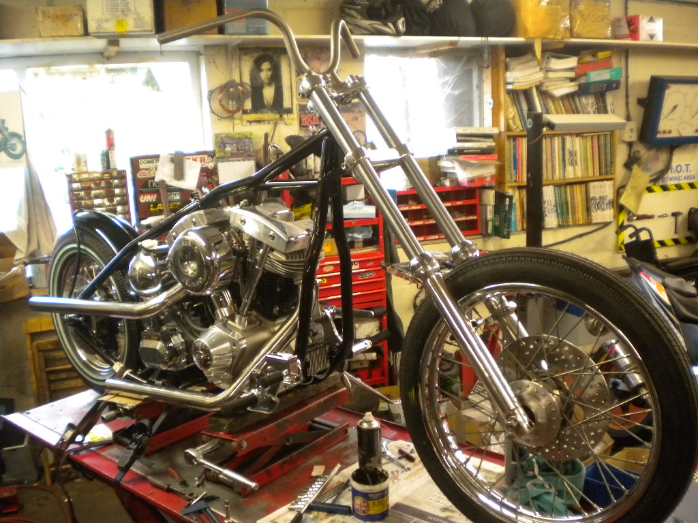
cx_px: 349
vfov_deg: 40.7
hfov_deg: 52.6
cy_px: 262
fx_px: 706
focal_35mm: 35
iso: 400
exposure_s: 1/33.5
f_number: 3.1
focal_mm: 6.3
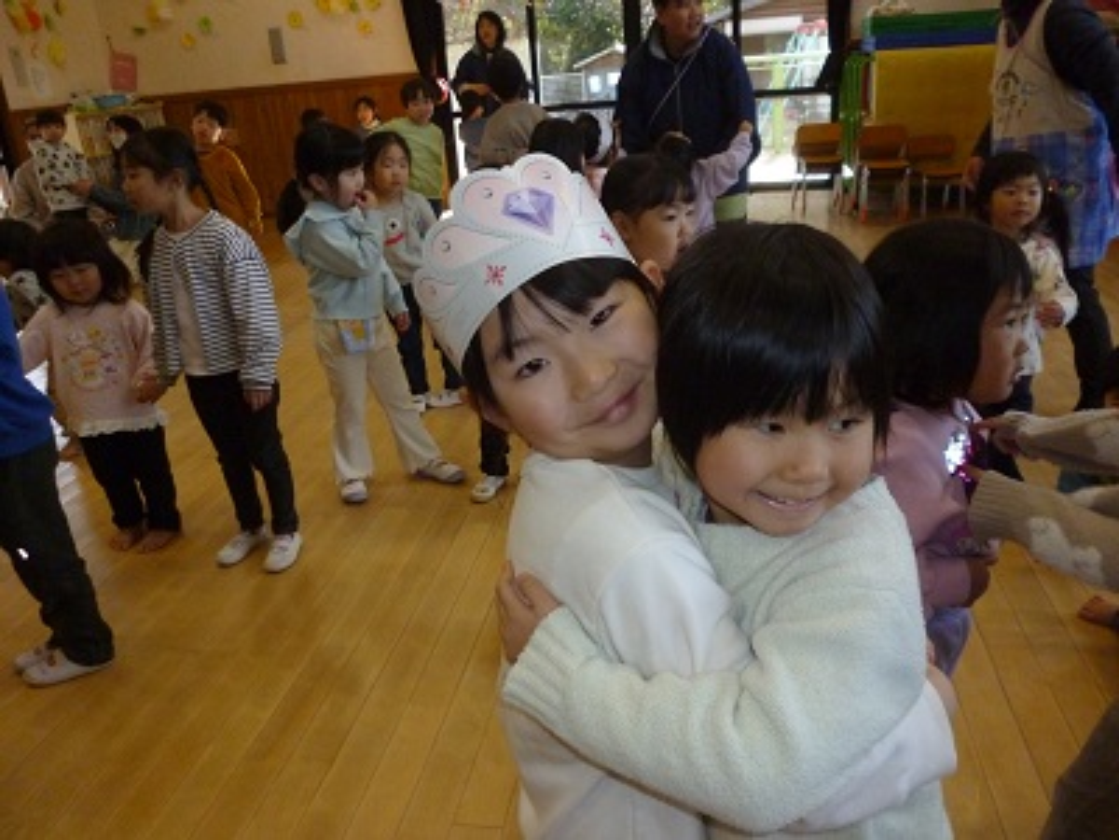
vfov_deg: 49.7
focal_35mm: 28
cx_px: 560
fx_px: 905
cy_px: 420
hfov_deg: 63.4
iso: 400
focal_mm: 5
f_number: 3.1
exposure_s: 1/250
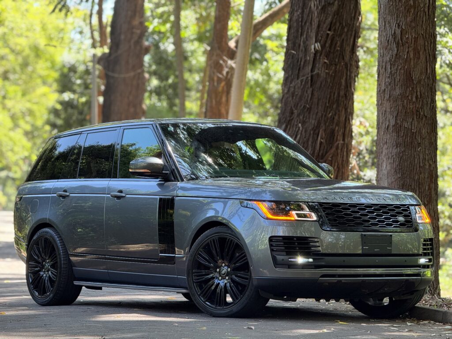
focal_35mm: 120
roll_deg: -0.5
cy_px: 170
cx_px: 226
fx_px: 1567
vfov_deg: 12.3
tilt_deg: +2.0
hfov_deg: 16.4
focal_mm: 15.66
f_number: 2.8
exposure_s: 1/99
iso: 100
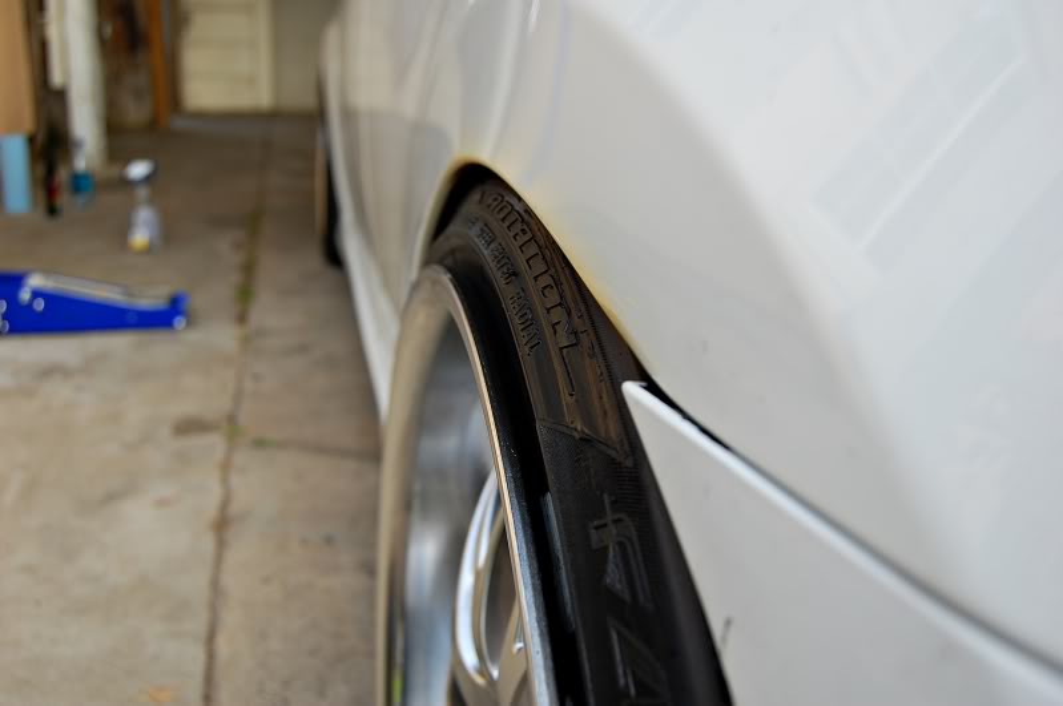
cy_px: 353
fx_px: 1018
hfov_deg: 55.2
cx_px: 532
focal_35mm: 34
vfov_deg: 38.3
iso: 200
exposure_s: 1/125
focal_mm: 23
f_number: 5.6
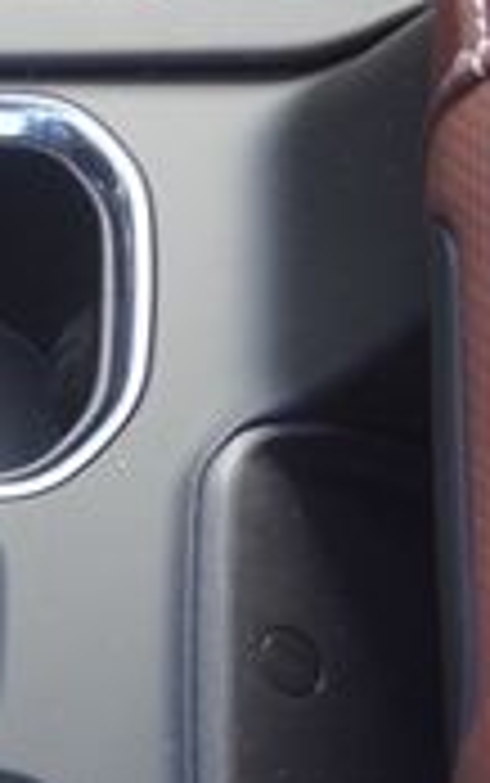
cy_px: 544
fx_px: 2514
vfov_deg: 17.6
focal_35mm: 118
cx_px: -584
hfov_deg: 10.1
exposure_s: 1/160
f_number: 4
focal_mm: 21
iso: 640
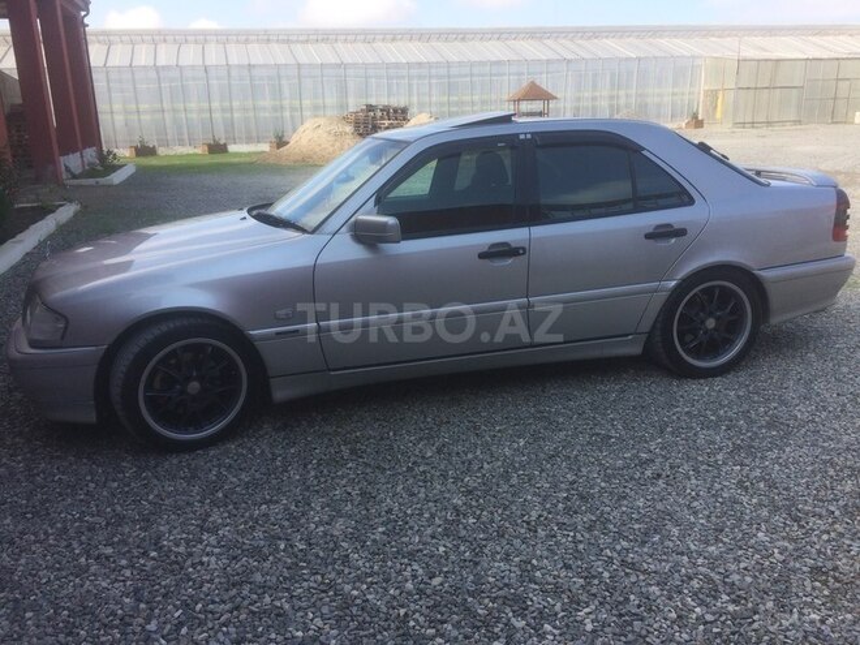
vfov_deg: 48.2
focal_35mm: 29
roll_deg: +1.5
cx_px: 430
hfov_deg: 61.7
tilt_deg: -15.9
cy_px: 322
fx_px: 720
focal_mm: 4.15
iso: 32
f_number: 2.2
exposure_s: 1/838
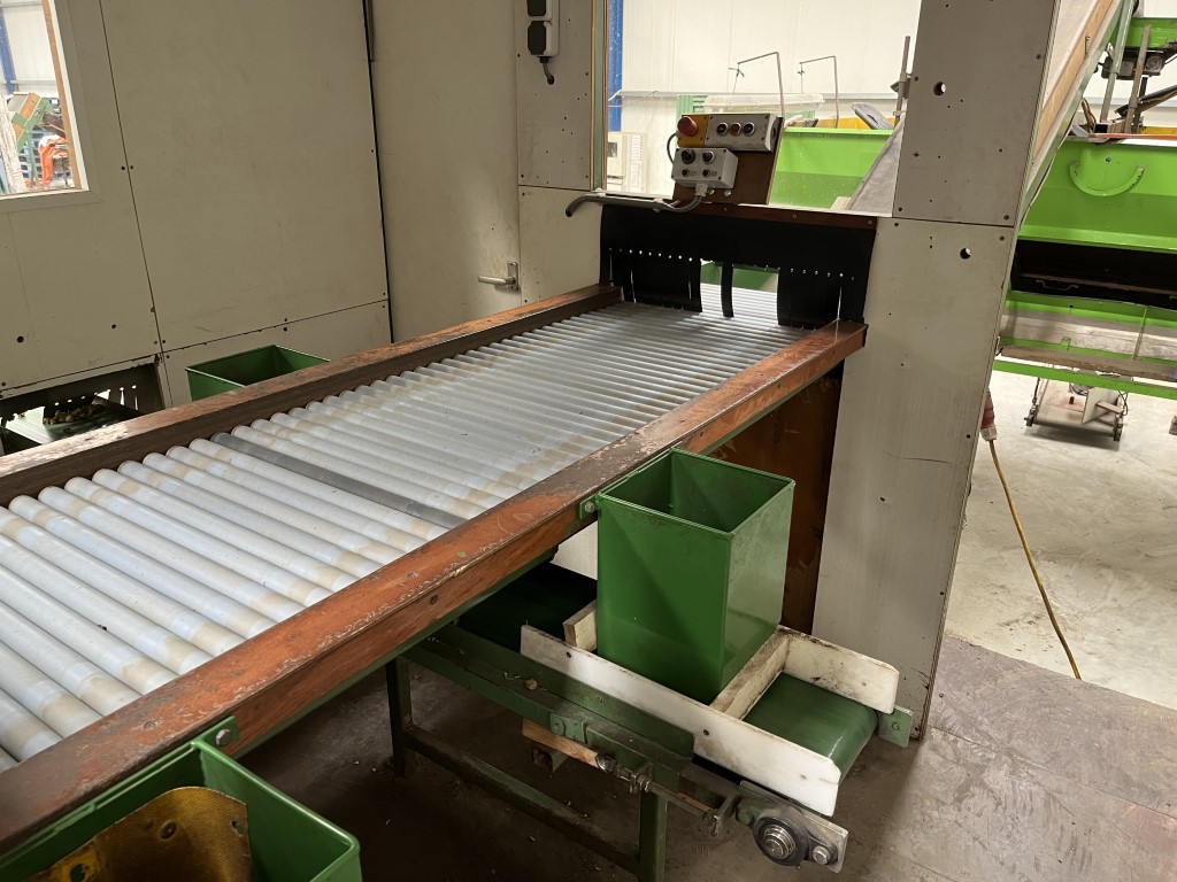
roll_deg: -1.3
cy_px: 441
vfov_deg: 53.1
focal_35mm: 26
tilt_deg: -21.6
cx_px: 588
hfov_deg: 67.3
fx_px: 884
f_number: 1.6
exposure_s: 1/60
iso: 160
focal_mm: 5.1
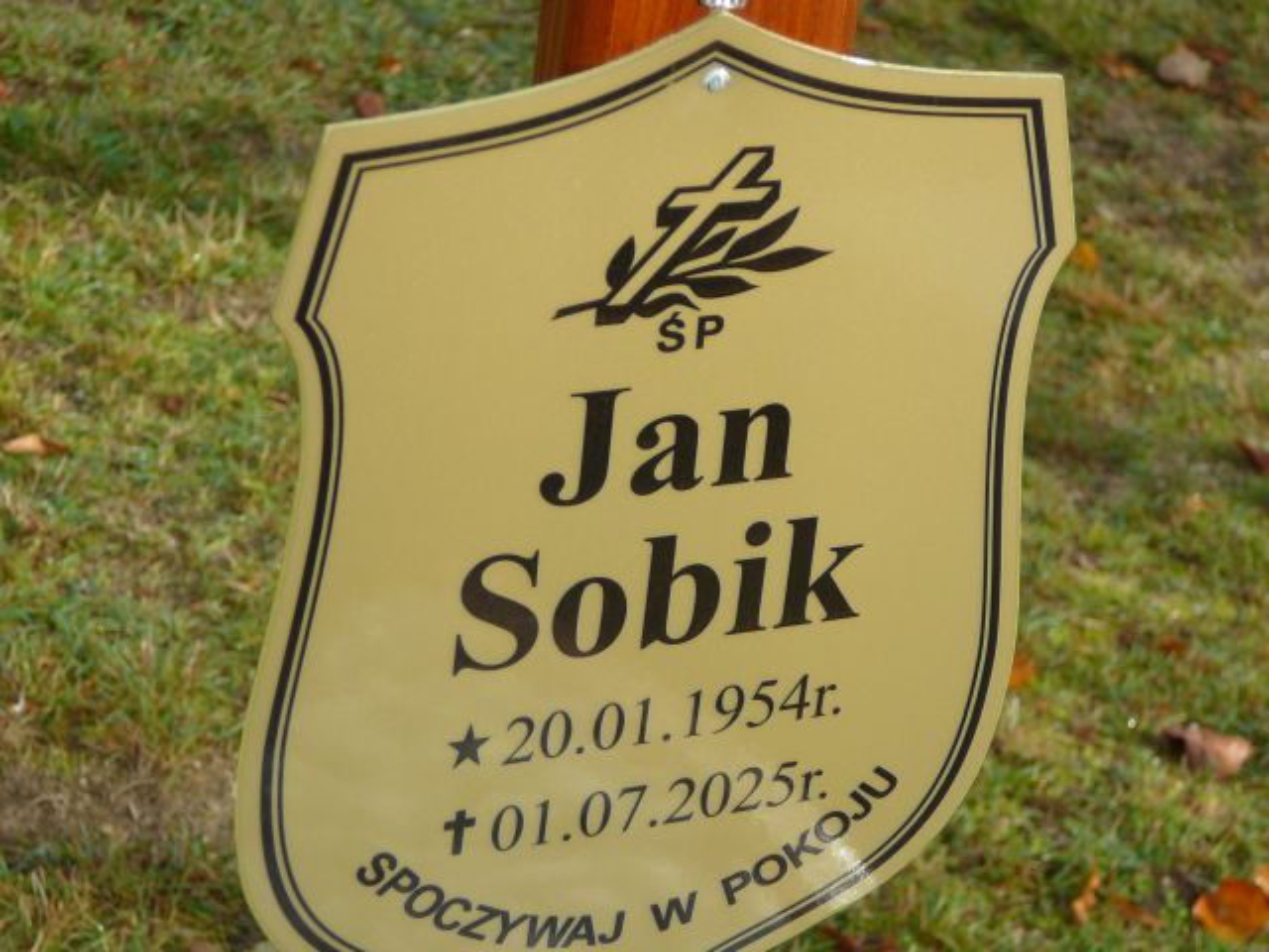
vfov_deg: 14.1
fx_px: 3849
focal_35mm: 105
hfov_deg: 18.7
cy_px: 476
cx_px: 634
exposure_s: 1/320
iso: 80
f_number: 3.9
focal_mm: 15.6
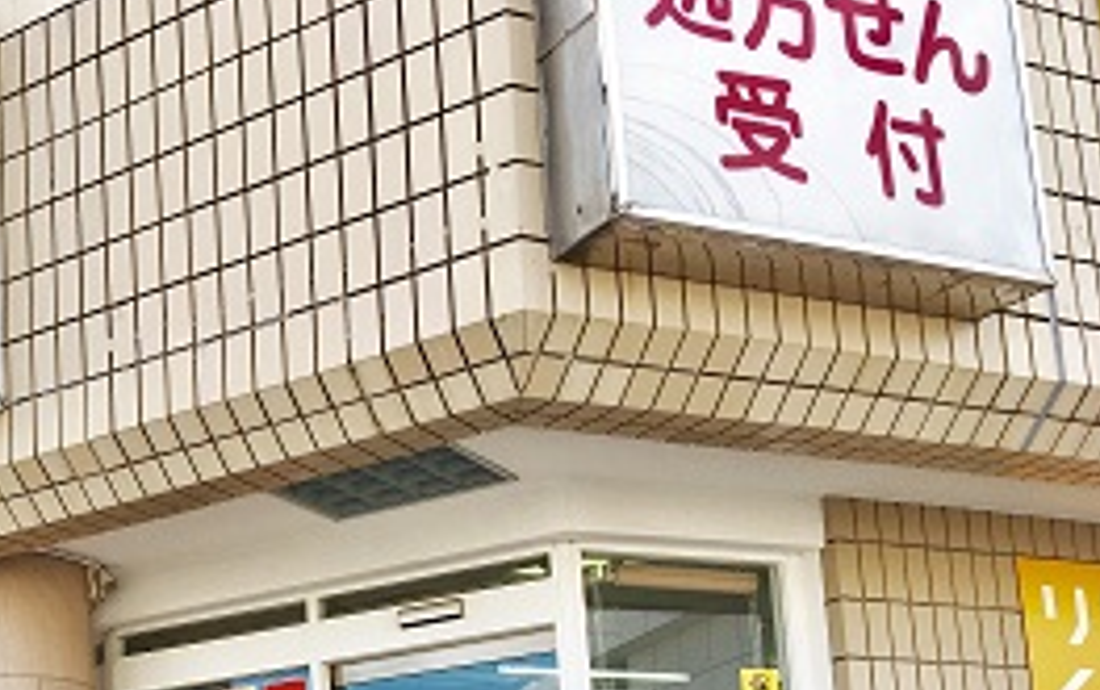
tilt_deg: +9.9
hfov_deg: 34.3
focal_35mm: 56
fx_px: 1681
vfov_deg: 22.1
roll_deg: +2.2
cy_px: 728
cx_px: 121
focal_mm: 4.15
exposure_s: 1/354
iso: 25
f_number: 2.2
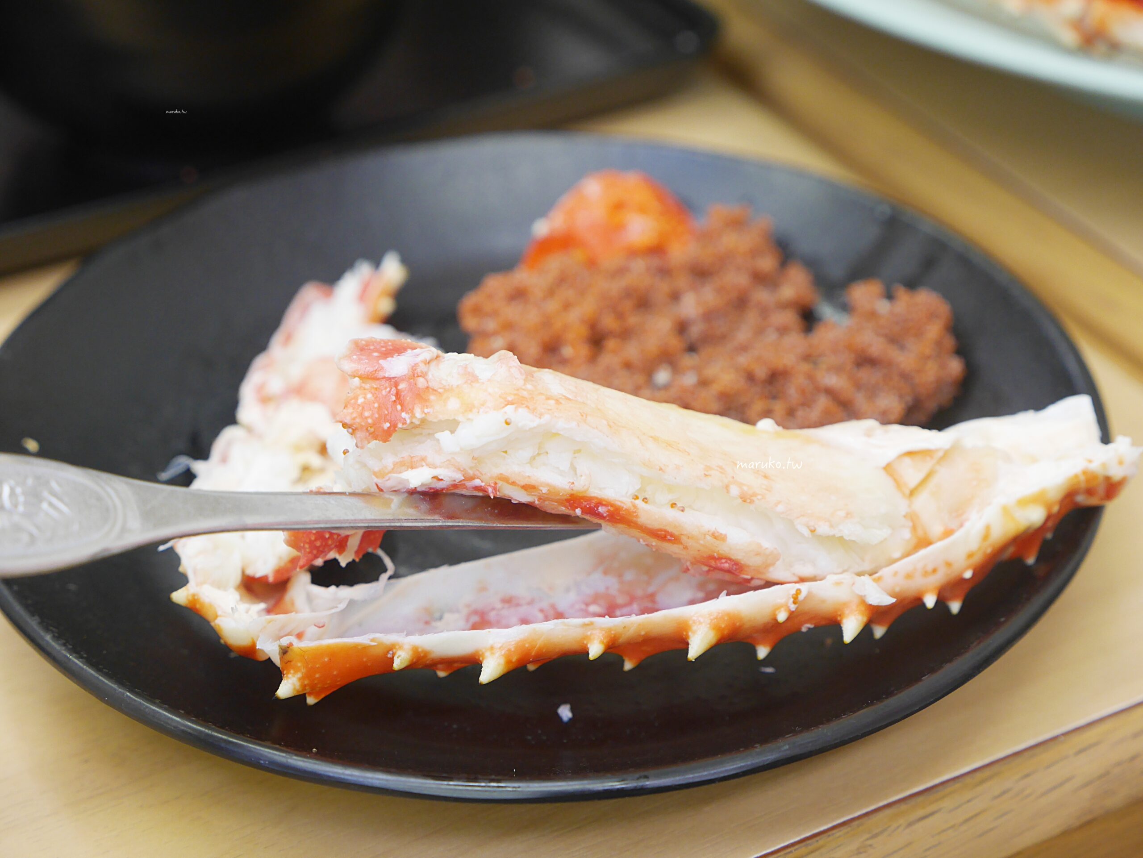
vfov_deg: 21.0
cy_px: 429
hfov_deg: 27.8
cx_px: 572
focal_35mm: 70
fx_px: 2312
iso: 640
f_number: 4
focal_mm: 35
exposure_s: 1/80
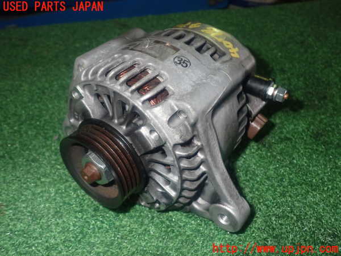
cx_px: 170
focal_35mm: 32
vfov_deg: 44.2
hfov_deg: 56.8
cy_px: 128
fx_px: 315
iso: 500
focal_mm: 5.79
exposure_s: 1/30
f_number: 7.1
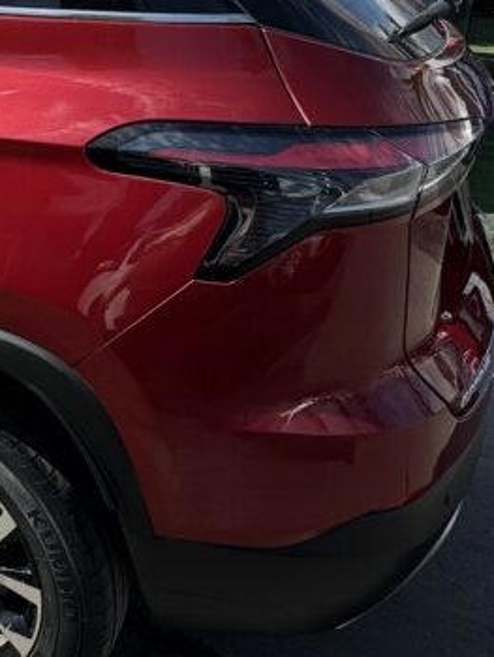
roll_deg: +0.8
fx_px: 912
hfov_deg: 26.0
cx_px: -143
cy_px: 92
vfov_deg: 37.6
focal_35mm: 48
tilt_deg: -9.8
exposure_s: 1/1600
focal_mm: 2.22
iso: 50
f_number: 2.2
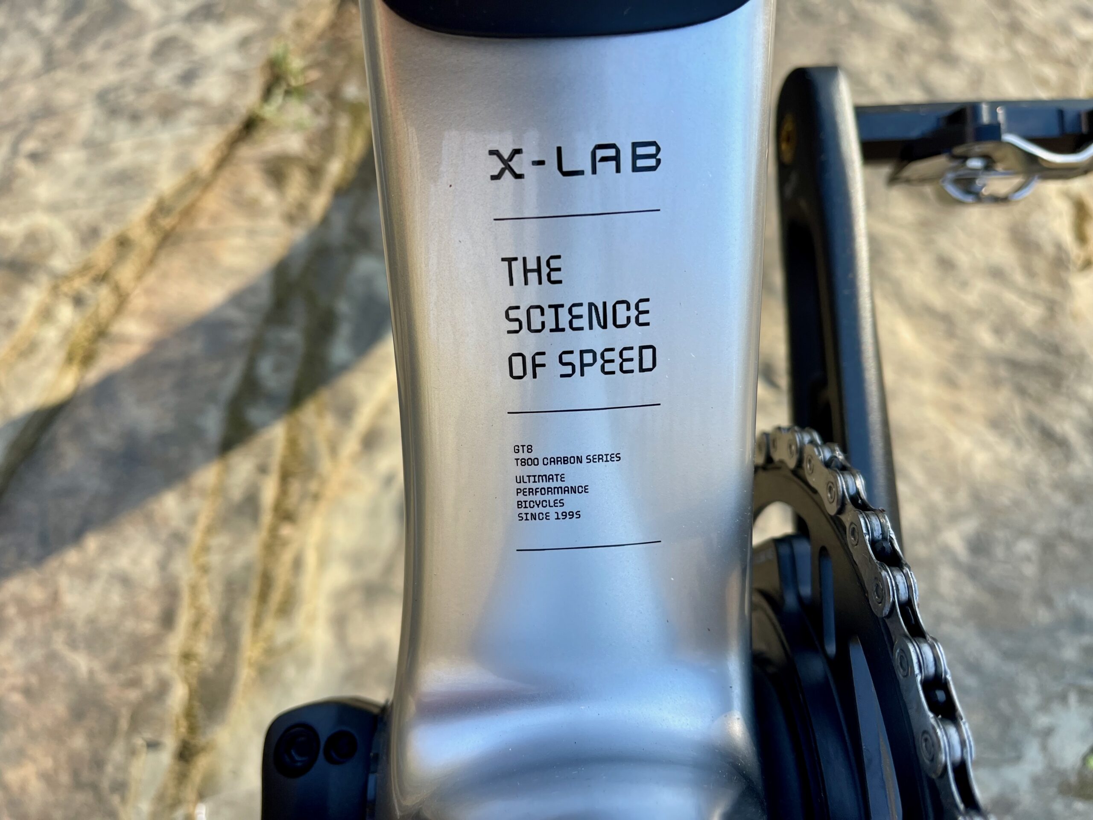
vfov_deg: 54.9
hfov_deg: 69.4
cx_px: 546
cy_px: 410
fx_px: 789
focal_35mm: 25
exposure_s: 1/368
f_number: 1.6
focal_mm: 5.1
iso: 32
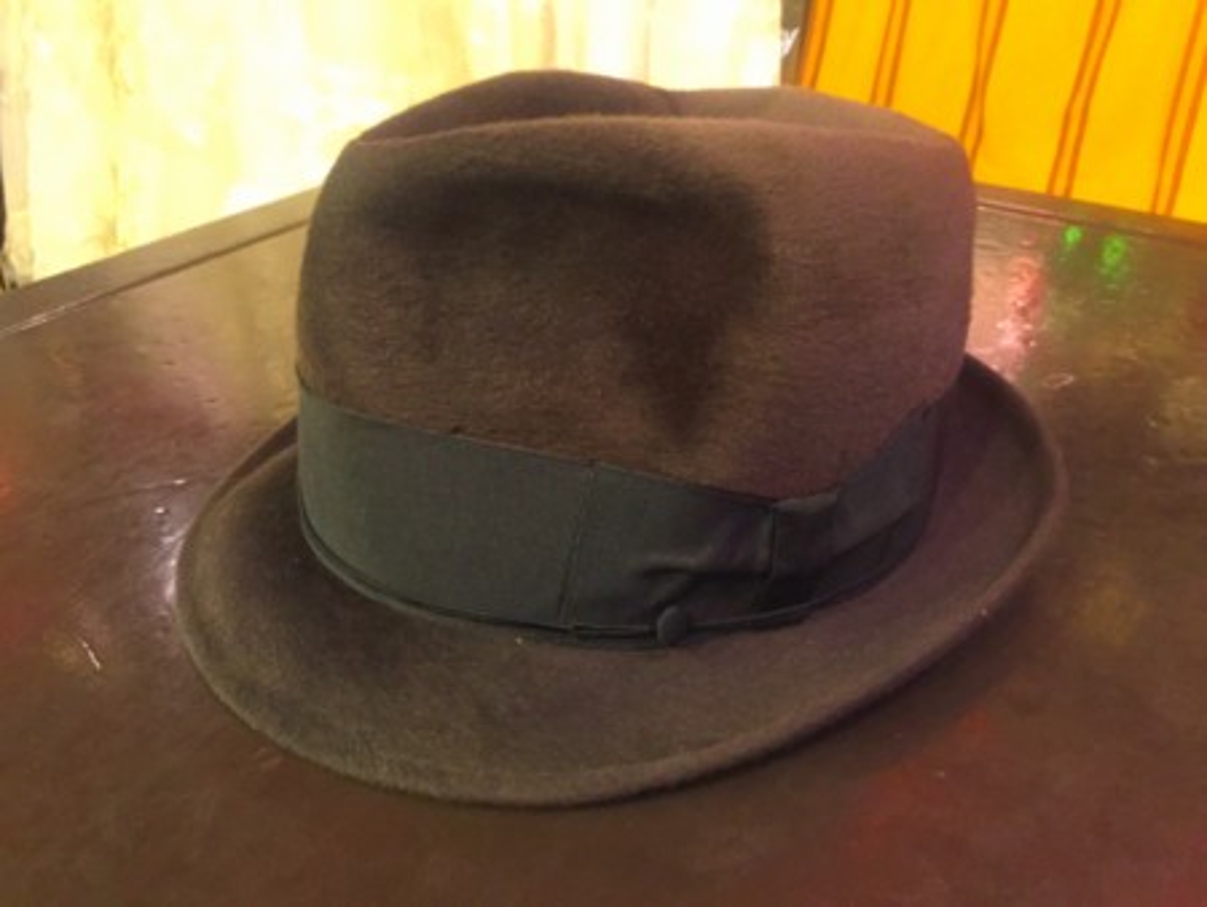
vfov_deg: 48.3
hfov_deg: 61.6
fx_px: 1012
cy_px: 454
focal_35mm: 29
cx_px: 604
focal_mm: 4.15
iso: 250
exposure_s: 1/15
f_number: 2.2
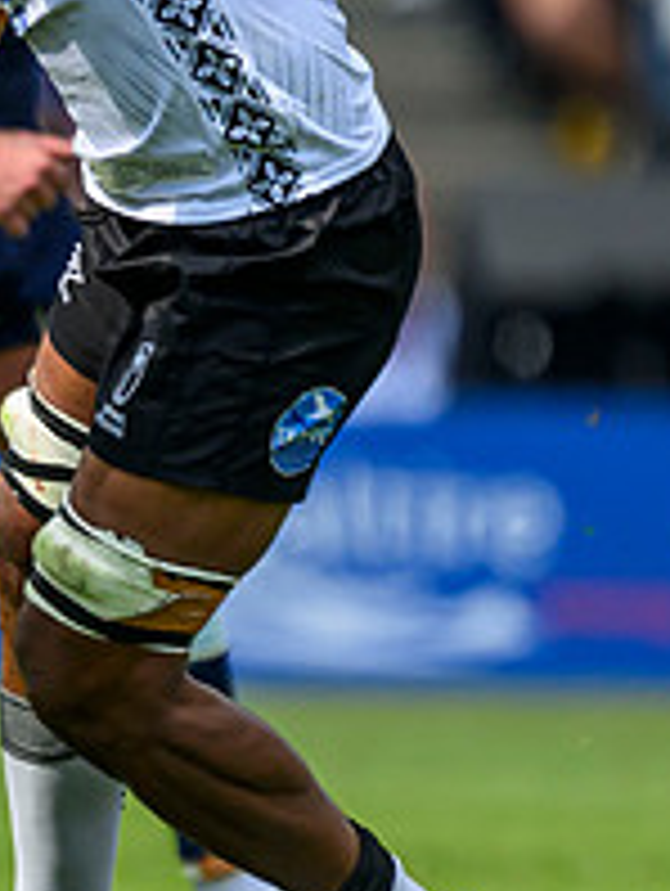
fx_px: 74267
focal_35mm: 2884
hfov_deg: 0.5
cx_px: -359
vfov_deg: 0.7
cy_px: 359
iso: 500
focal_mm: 560
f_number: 4
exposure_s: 1/3200
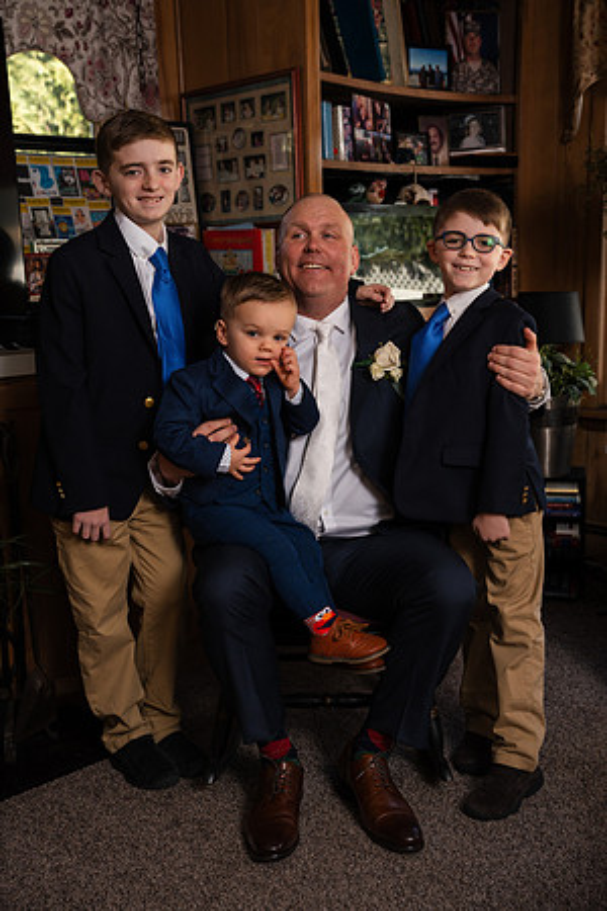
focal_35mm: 43
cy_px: 456
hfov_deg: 31.2
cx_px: 304
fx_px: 1087
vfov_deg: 45.4
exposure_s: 1/200
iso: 320
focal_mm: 43
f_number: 4
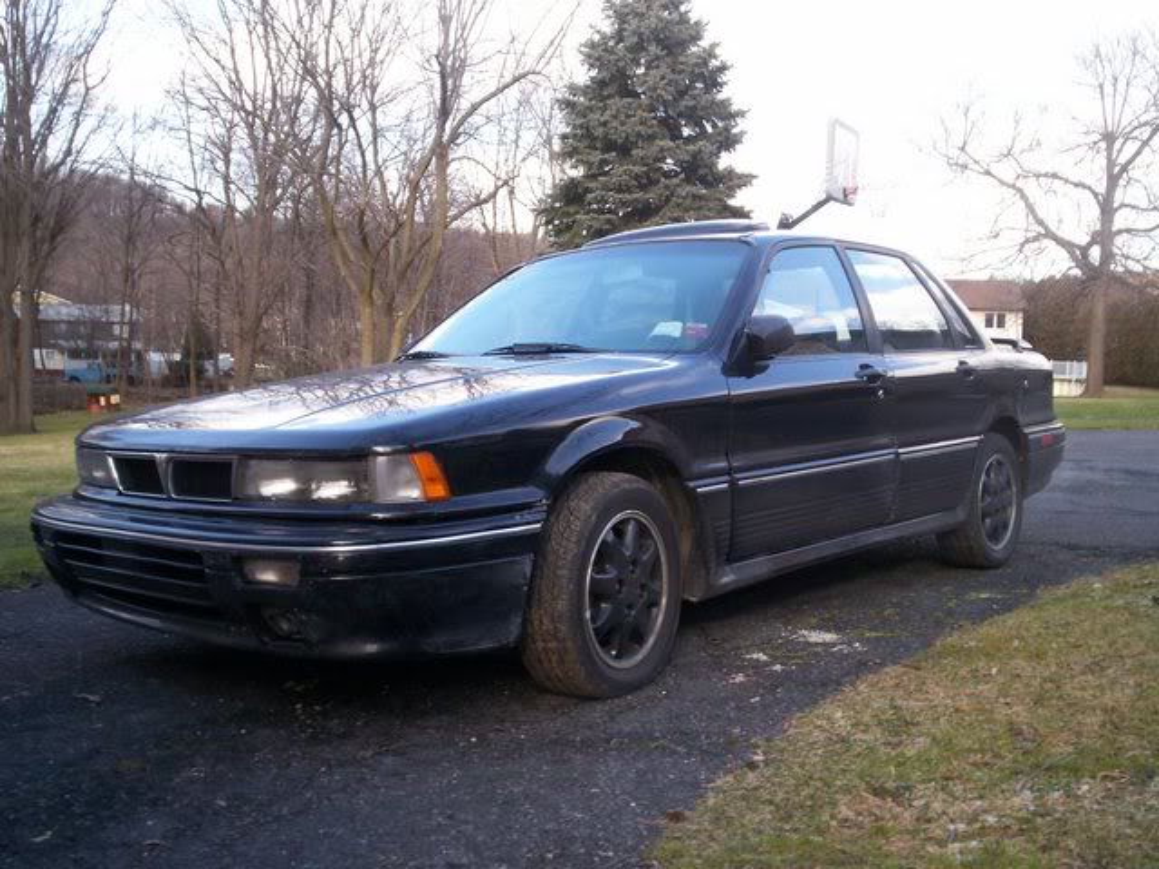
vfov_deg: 39.7
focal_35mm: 36
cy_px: 434
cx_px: 580
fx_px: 1205
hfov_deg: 51.4
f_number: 4.5
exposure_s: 1/78
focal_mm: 5.9
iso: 100
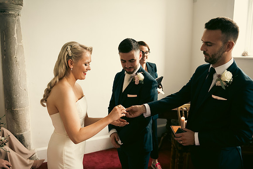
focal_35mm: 31
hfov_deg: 60.3
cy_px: 84
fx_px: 218
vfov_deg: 42.3
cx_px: 126
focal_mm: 31
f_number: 3.5
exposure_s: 1/160
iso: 800
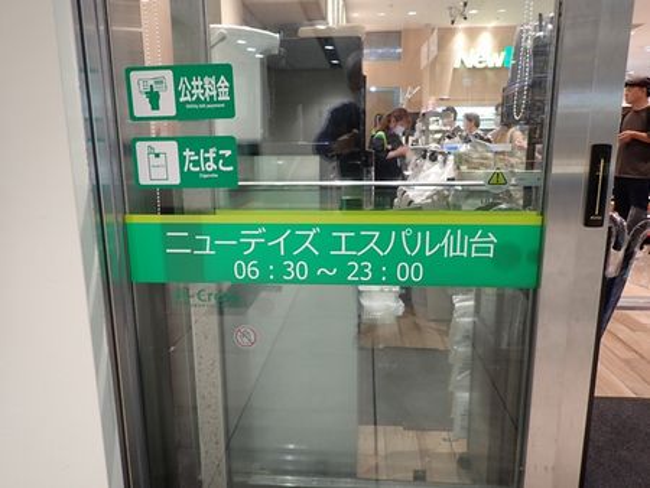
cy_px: 244
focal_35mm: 25
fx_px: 470
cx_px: 325
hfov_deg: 69.4
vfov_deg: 54.9
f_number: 2
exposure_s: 1/30
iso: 200
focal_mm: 4.5
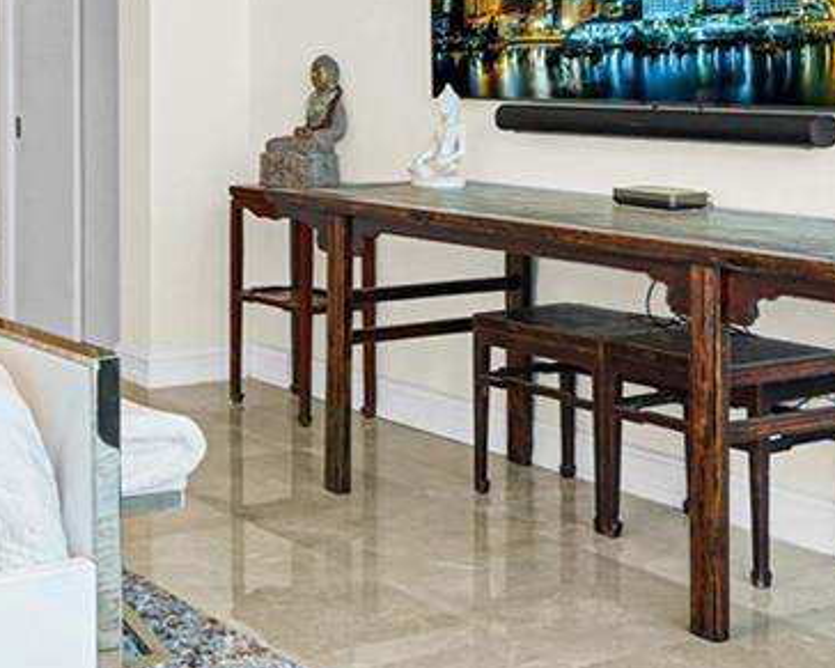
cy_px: 34
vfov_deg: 22.4
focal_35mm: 66
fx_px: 1631
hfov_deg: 27.8
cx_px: 99
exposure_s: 1/30
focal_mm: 16
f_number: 7.1
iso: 160
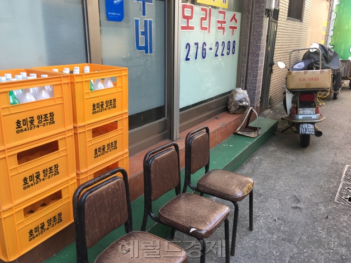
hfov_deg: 60.0
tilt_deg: -16.9
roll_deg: -0.3
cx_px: 172
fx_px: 304
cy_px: 131
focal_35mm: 30
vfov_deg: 46.8
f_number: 2.2
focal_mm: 4.15
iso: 40
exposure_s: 1/120
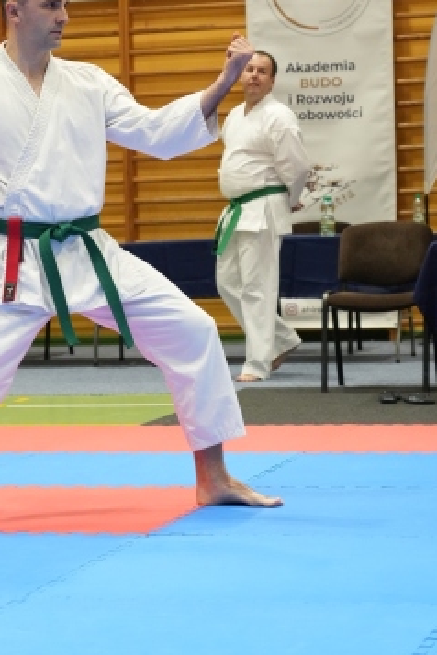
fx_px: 2112
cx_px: 94
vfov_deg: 17.6
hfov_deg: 11.8
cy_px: 327
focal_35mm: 116
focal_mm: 69
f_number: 4.5
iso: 5000
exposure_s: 1/250
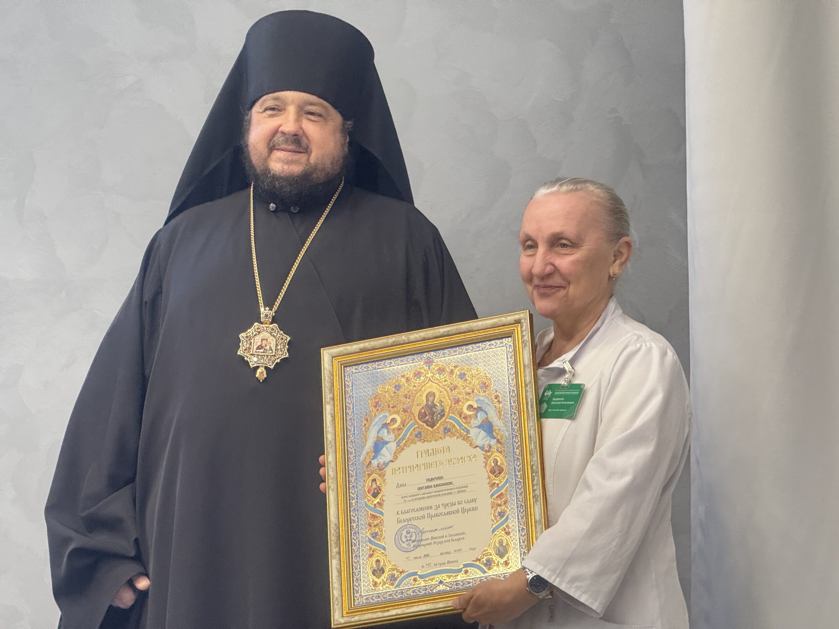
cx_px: 420
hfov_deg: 16.4
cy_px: 314
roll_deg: +0.6
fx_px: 2908
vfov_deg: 12.3
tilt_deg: +5.6
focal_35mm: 120
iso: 500
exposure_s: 1/40
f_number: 2.8
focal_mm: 15.66
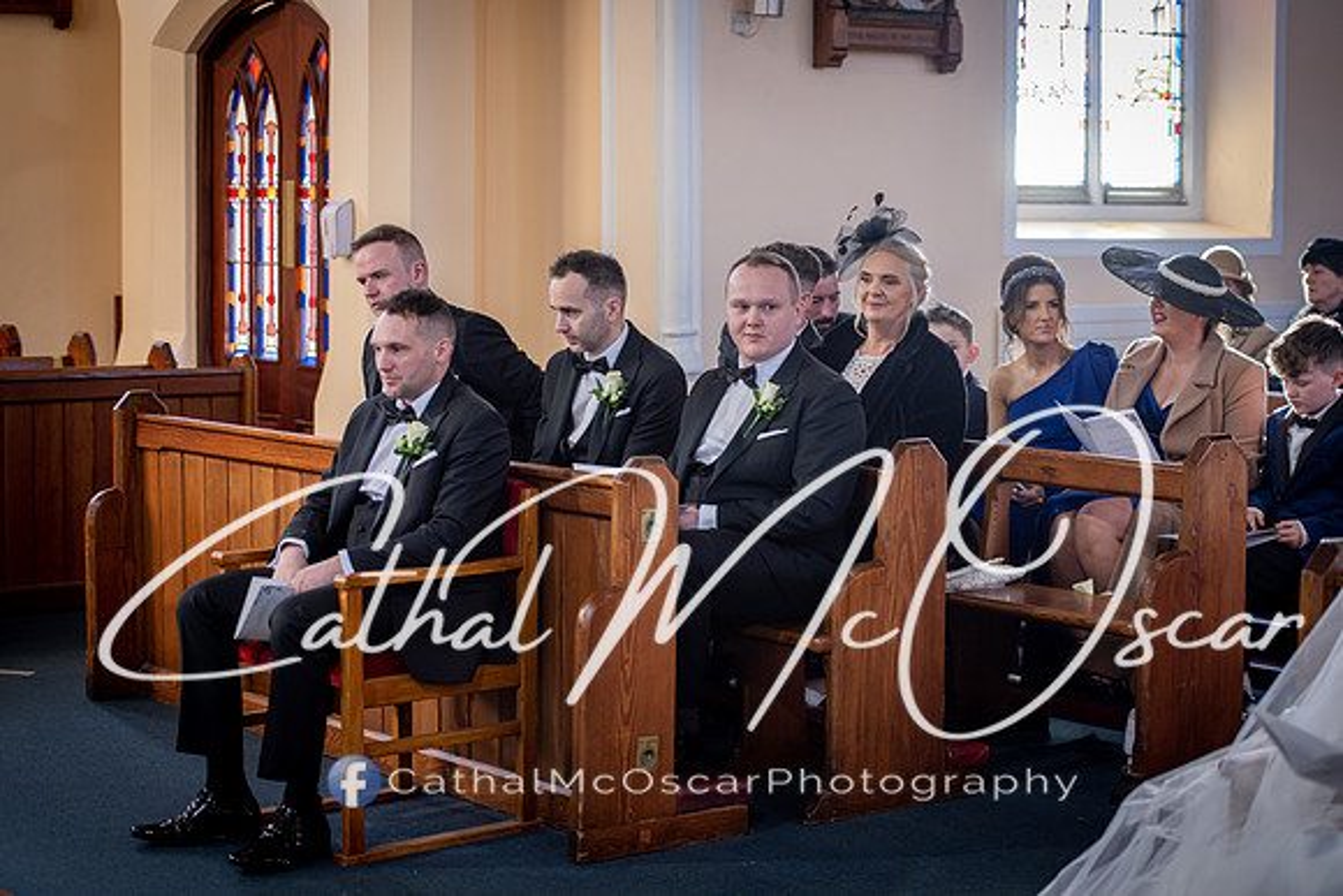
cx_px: 672
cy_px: 448
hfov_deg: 20.4
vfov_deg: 13.7
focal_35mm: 100
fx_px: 3731
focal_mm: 100
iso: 1000
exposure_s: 1/100
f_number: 2.8
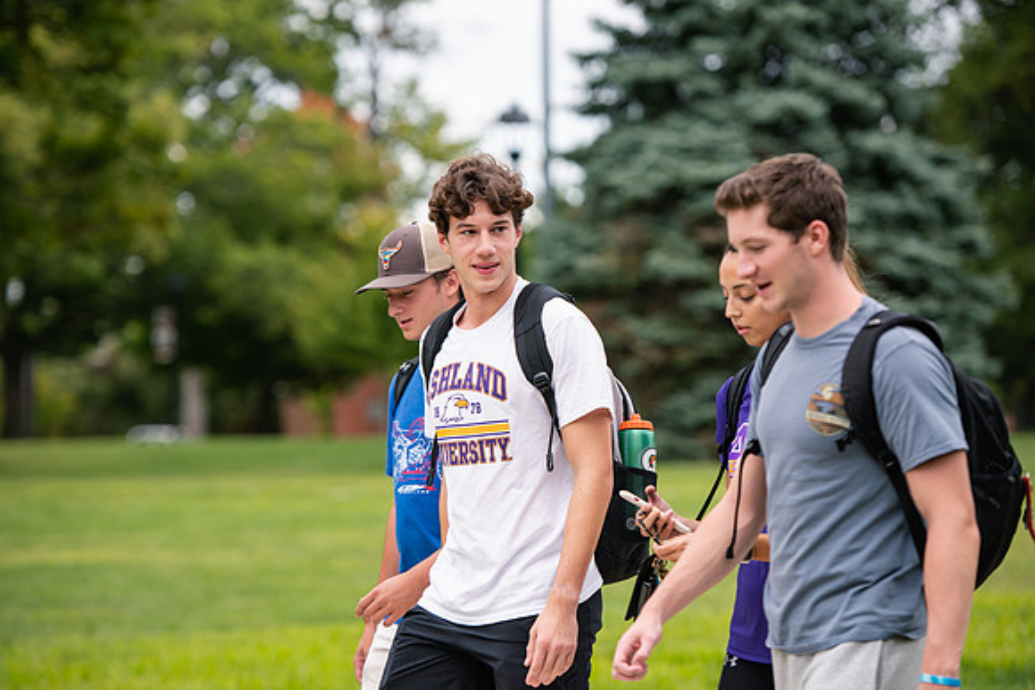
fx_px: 3738
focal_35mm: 130
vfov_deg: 10.6
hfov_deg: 15.8
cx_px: 518
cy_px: 345
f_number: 3.2
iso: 160
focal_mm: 130
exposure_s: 1/640
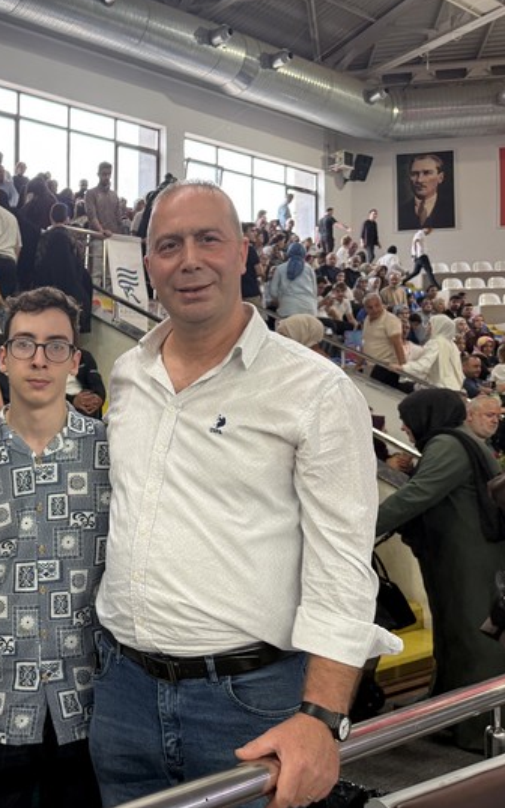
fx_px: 771
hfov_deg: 32.9
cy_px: 409
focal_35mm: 35
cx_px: -15
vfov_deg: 55.3
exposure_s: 1/87
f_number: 1.78
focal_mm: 6.76
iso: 200
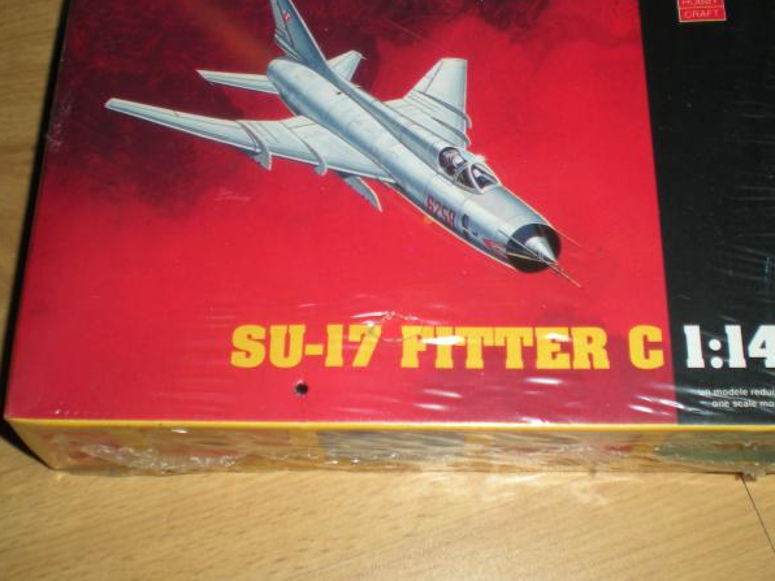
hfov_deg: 37.5
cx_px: 423
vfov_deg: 28.5
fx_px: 1142
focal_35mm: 51
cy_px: 242
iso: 64
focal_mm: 6.3
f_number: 3.1
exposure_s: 1/60
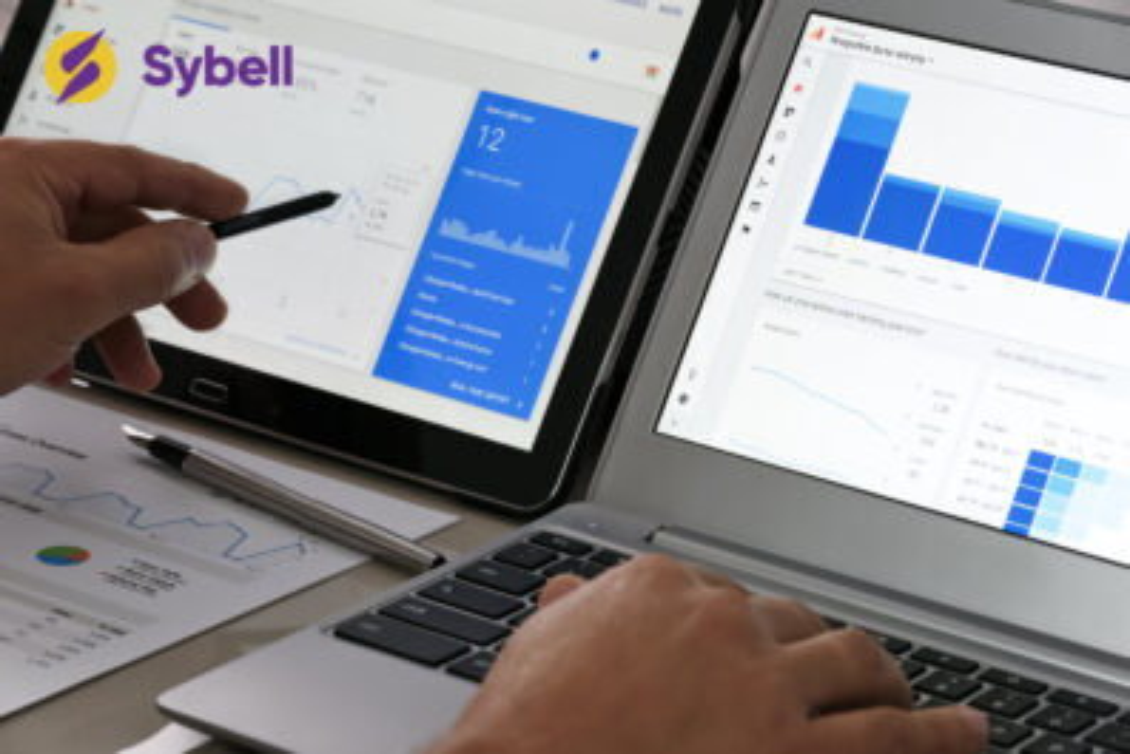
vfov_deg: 12.5
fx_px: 3454
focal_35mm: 110
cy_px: 377
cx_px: 565
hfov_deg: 18.6
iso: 500
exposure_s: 1/3
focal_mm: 110
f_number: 11
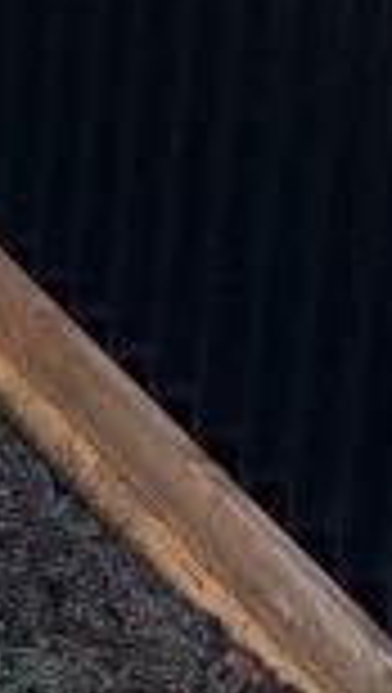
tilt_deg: -10.2
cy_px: -814
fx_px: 2505
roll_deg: -2.6
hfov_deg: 7.9
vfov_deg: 13.0
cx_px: -712
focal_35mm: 136
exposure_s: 1/507
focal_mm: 6.76
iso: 80
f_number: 1.78
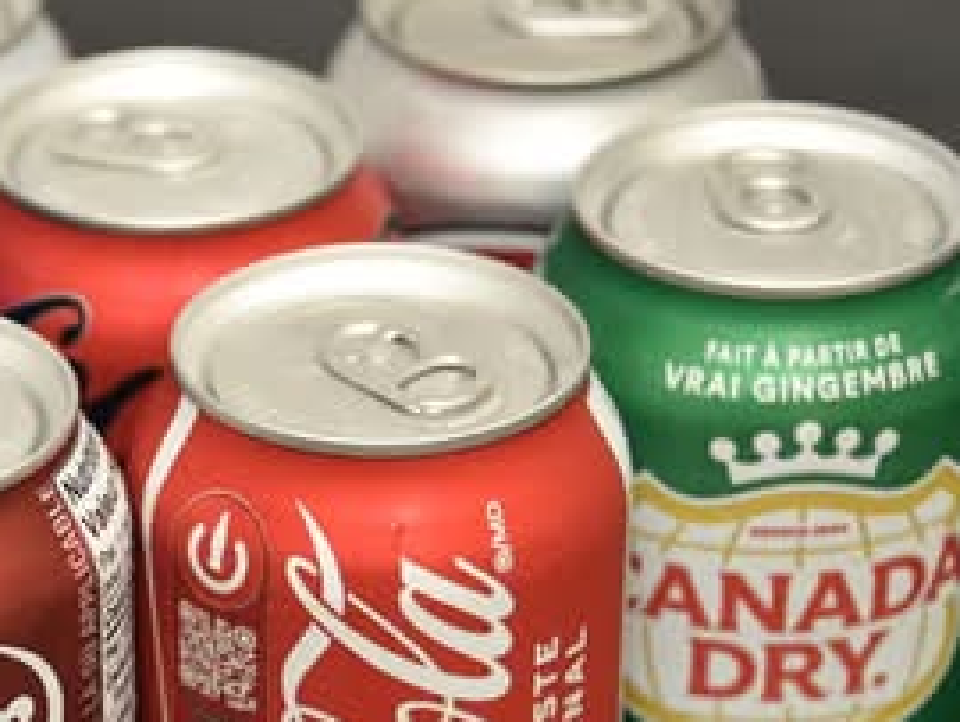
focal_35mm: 169
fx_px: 4691
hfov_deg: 11.6
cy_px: 594
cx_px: 112
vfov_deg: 8.8
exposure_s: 1/60
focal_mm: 72
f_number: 5
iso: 1100
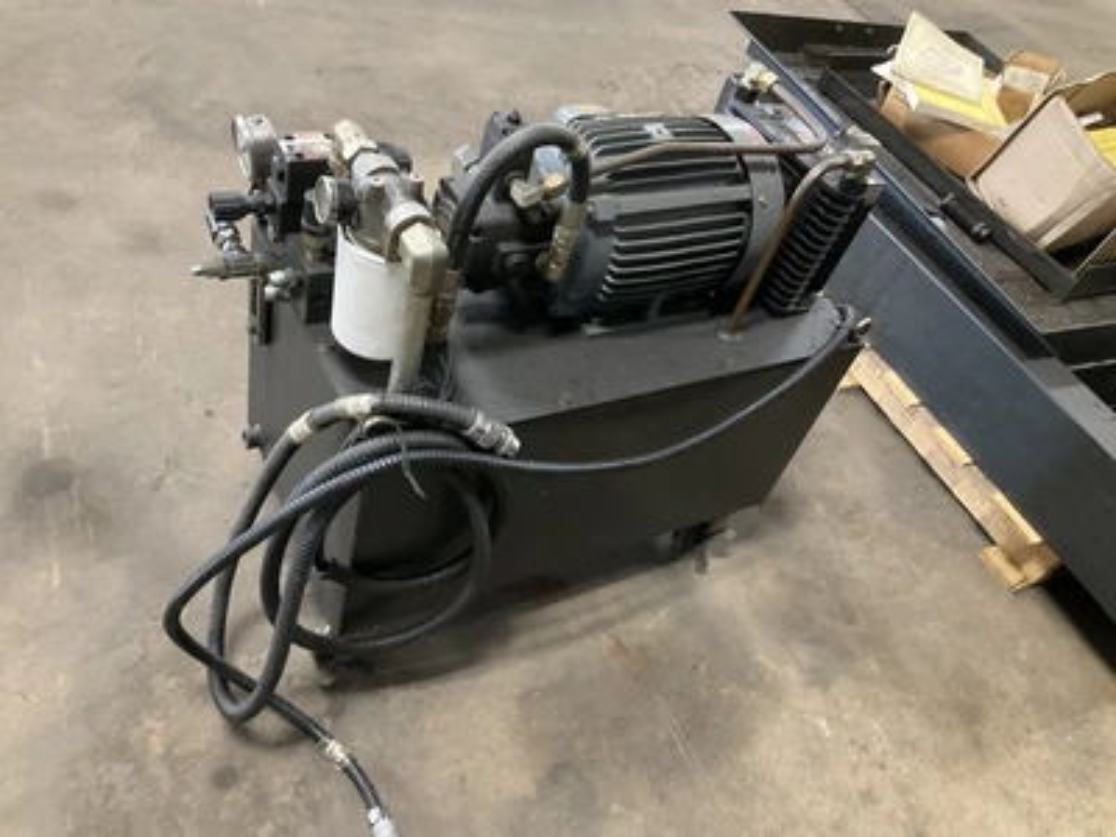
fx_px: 935
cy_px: 418
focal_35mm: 29
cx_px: 558
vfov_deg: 48.2
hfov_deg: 61.7
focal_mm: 3
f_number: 1.8
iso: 320
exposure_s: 1/30
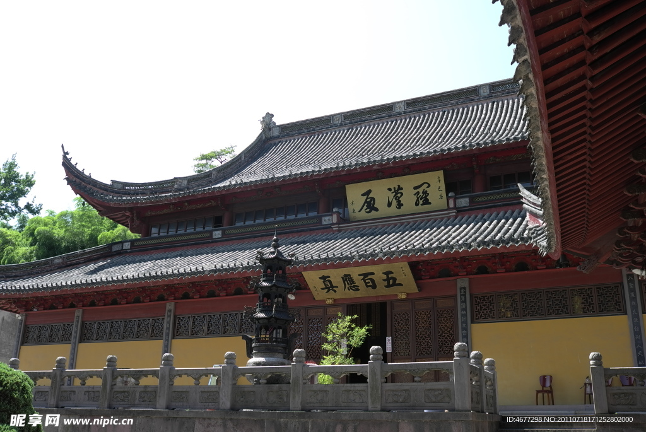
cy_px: 216
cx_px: 323
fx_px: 647
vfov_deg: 37.0
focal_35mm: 36
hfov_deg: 53.1
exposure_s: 1/80
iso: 100
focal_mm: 24
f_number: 8
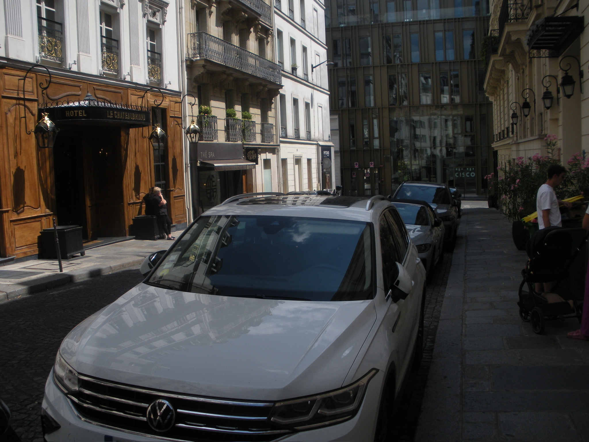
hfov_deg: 51.4
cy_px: 221
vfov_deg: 39.7
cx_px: 294
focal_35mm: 36
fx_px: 613
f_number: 3.5
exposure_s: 1/873
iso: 64
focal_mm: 6.3
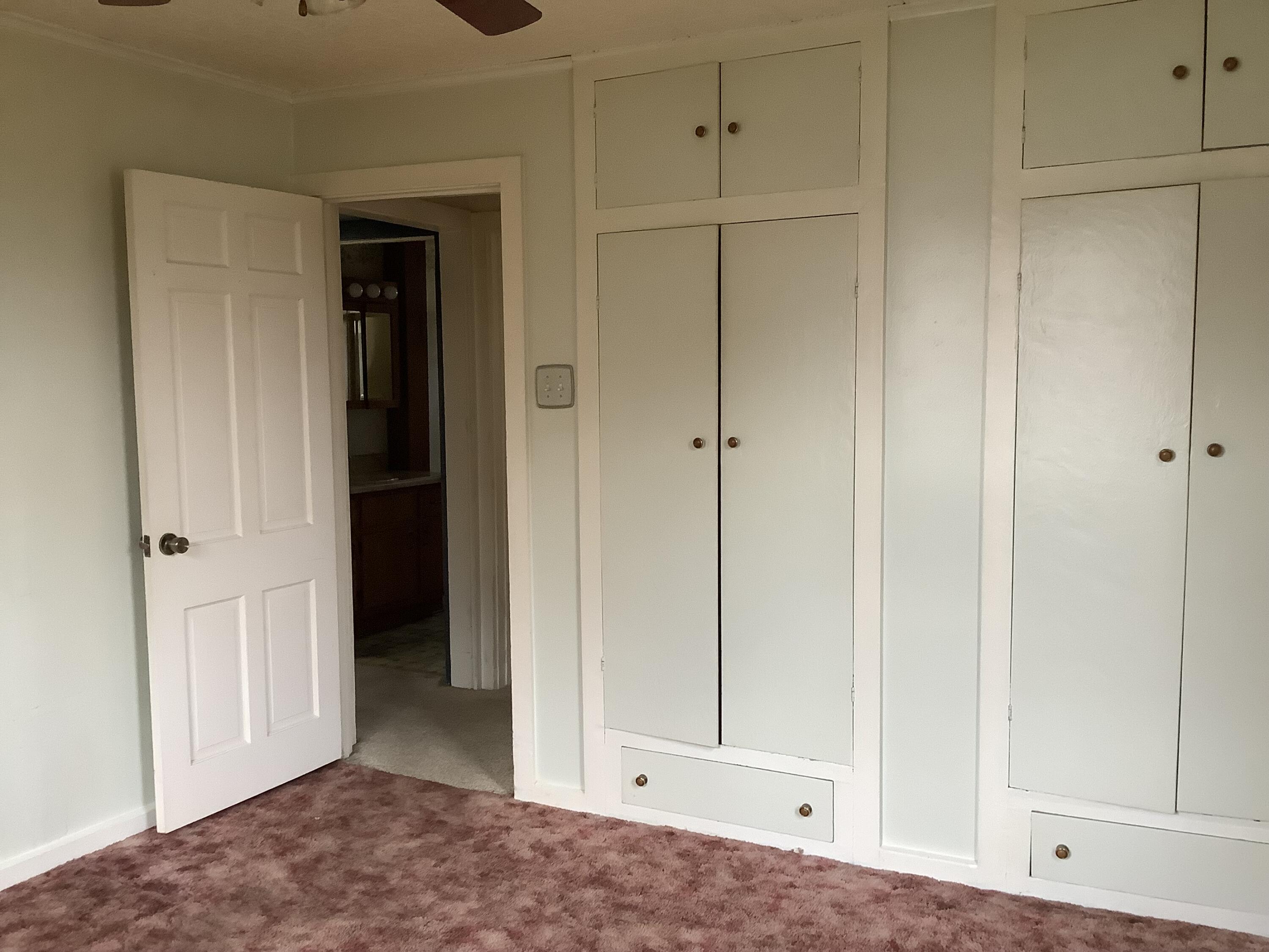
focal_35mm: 31
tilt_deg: -5.8
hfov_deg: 58.4
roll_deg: +0.3
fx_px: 1136
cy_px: 476
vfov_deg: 45.4
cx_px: 634
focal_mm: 3.3
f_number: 2.4
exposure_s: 1/60
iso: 200
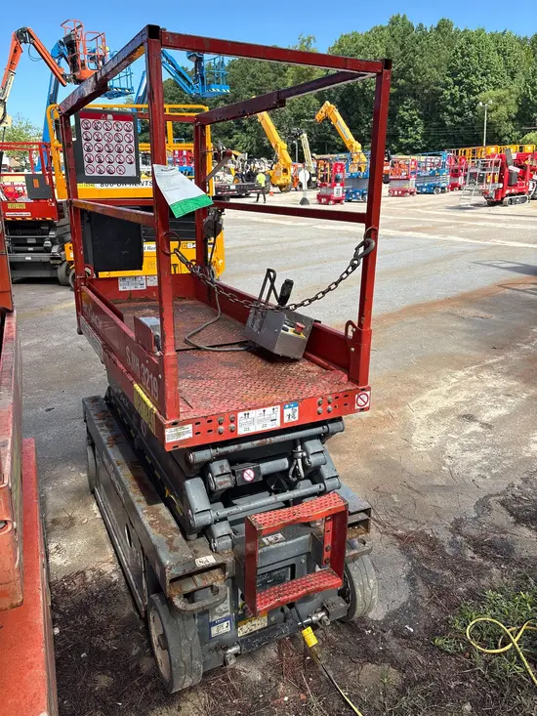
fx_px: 538
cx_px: 268
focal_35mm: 26
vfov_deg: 67.3
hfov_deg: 53.1
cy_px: 358
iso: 50
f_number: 1.6
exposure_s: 1/1337
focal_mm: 5.96
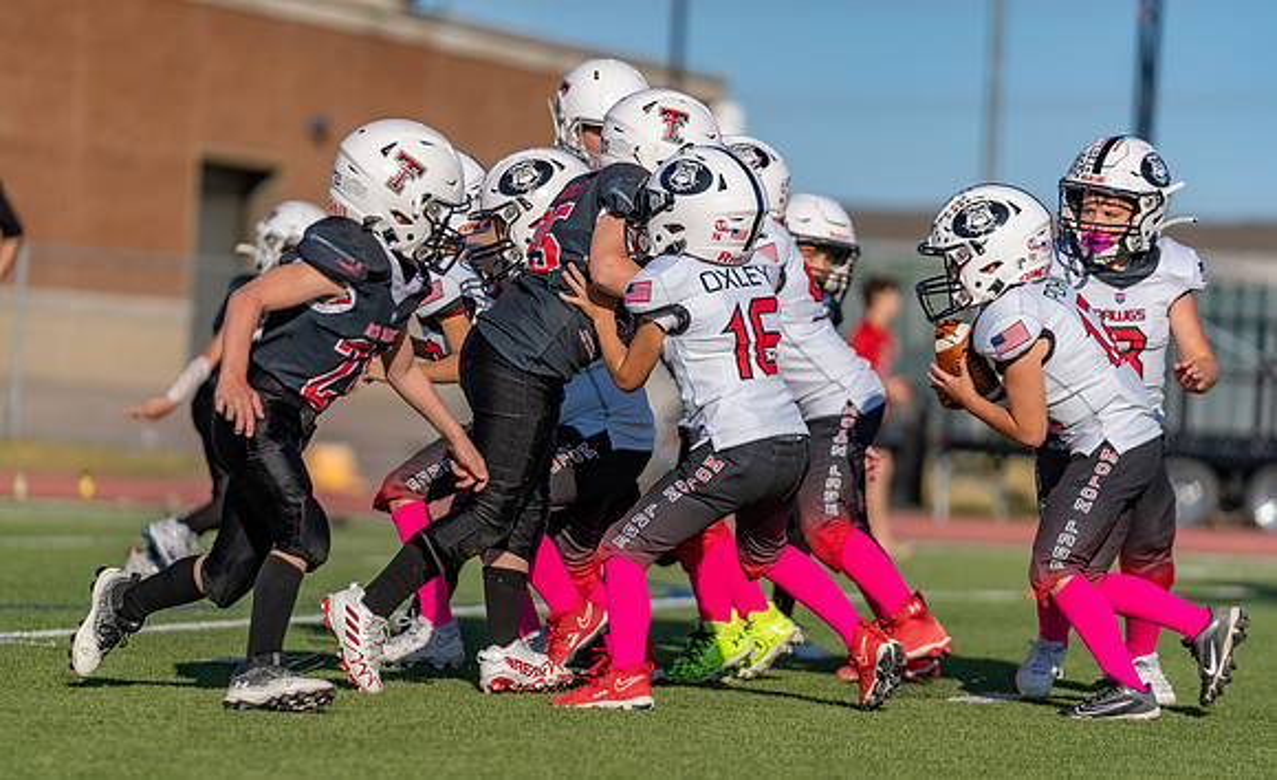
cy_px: 421
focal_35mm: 223
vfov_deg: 5.8
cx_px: 553
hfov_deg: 9.4
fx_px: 7726
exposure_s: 1/2500
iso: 100
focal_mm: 186
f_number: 2.8
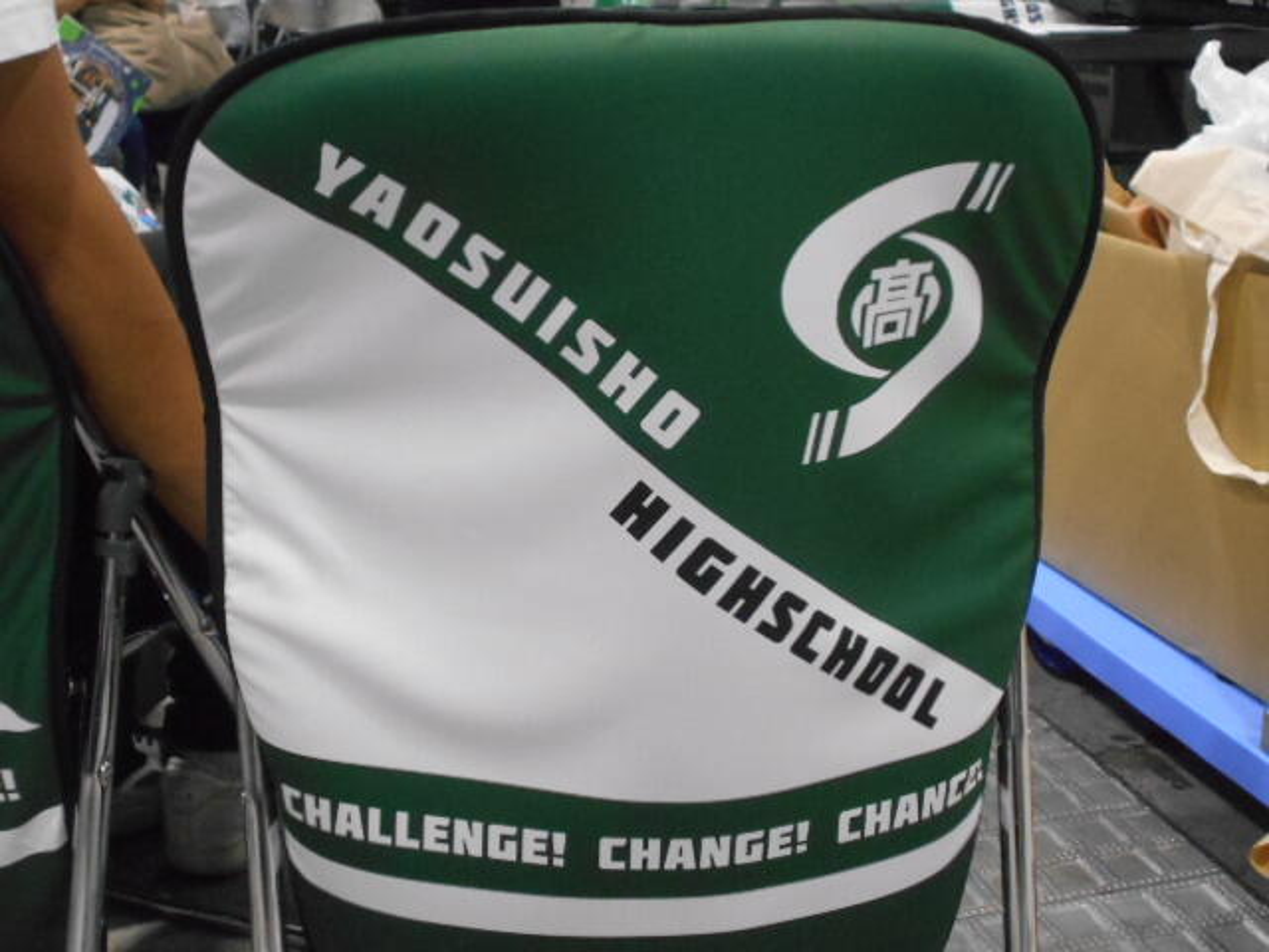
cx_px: 634
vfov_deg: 32.9
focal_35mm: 44
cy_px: 476
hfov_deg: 42.9
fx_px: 1613
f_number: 4.2
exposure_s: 1/60
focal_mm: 7.7
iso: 800
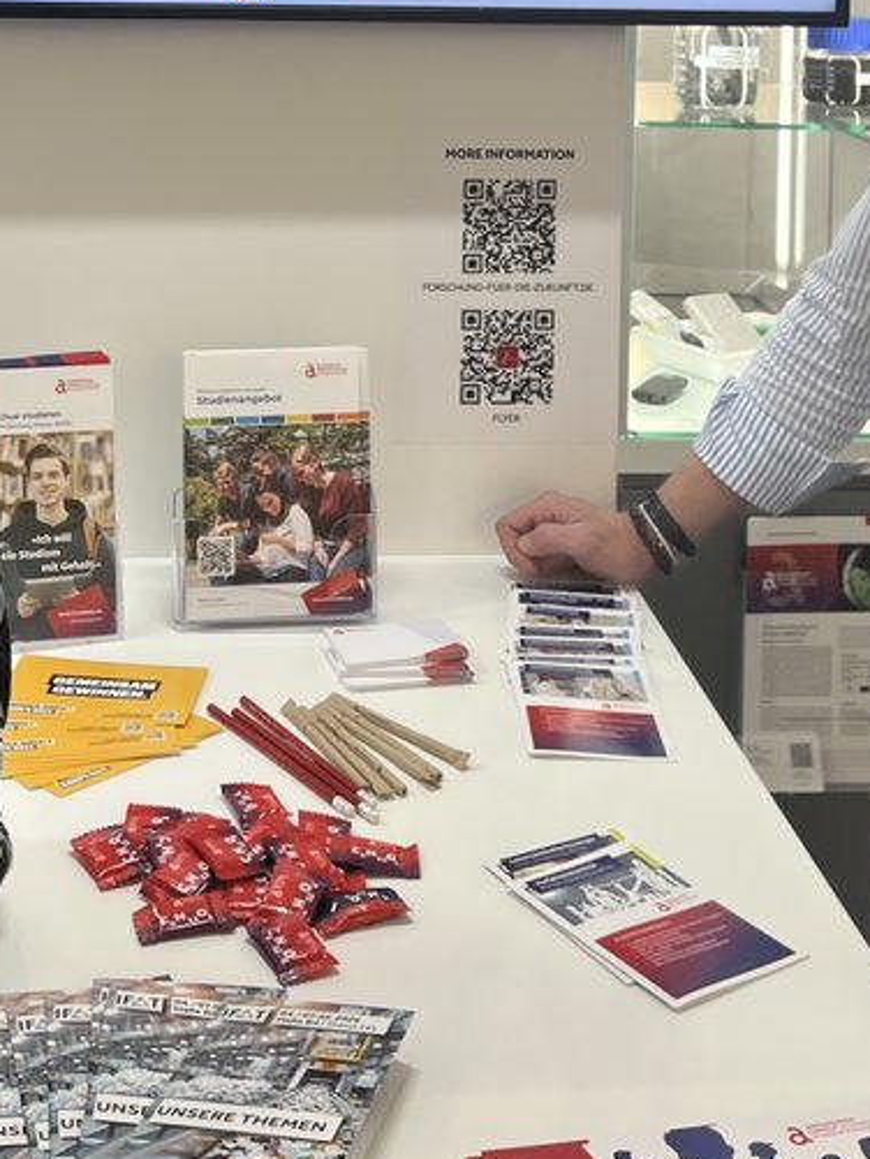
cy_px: -76
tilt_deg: -4.7
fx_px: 1876
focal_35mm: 56
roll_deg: -1.9
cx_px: 398
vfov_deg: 31.0
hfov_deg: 26.1
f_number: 1.6
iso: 64
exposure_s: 1/100
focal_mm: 5.1
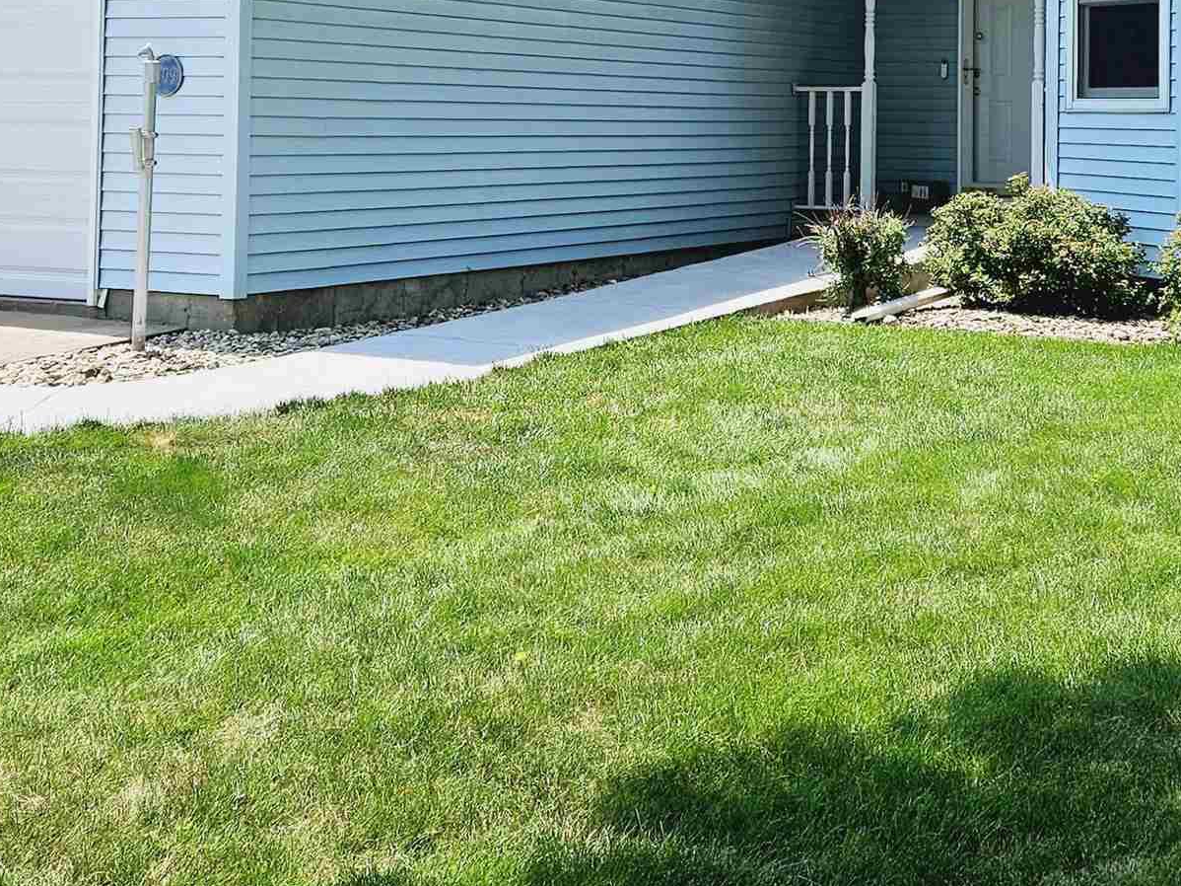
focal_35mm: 59
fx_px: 2013
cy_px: 52
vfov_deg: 24.0
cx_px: 729
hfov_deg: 32.6
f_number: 1.8
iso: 25
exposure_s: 1/2082
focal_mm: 5.4
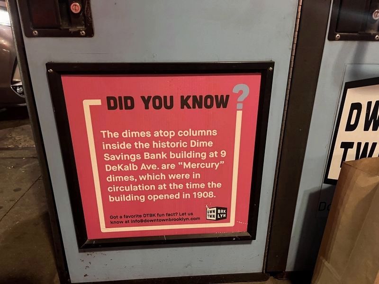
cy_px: 142
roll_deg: +0.8
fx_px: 285
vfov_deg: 53.1
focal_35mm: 26
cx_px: 190
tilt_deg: -22.2
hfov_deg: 67.3
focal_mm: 5.1
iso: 640
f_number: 1.6
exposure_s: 1/25
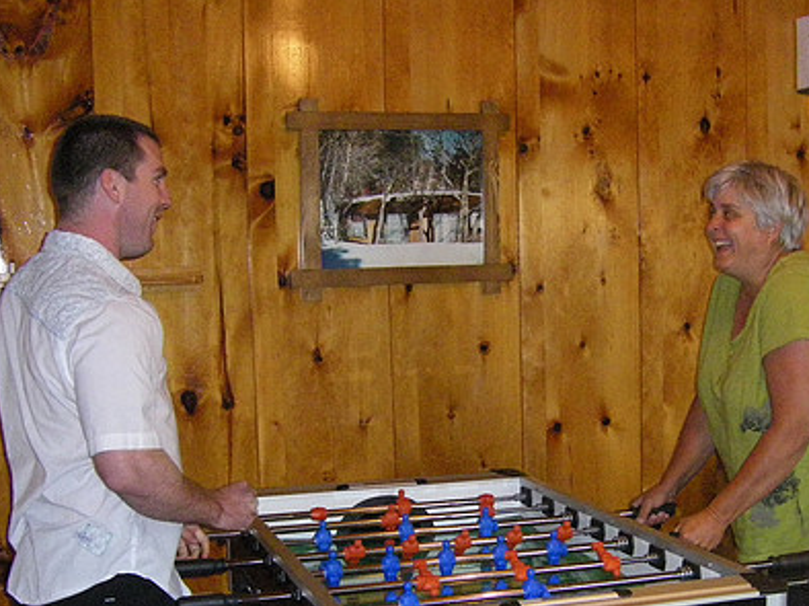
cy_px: 410
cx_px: 509
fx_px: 1308
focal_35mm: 56
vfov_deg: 25.9
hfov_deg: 34.2
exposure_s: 1/50
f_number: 3.5
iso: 800
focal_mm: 6.3
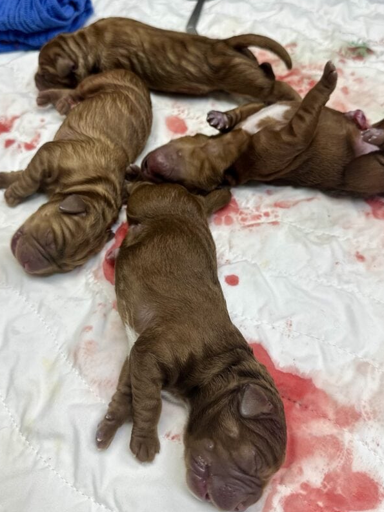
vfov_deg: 58.2
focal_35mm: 31
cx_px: 167
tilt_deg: -51.8
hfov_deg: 45.3
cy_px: 228
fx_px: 458
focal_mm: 6.86
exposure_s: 1/120
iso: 80
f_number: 1.78
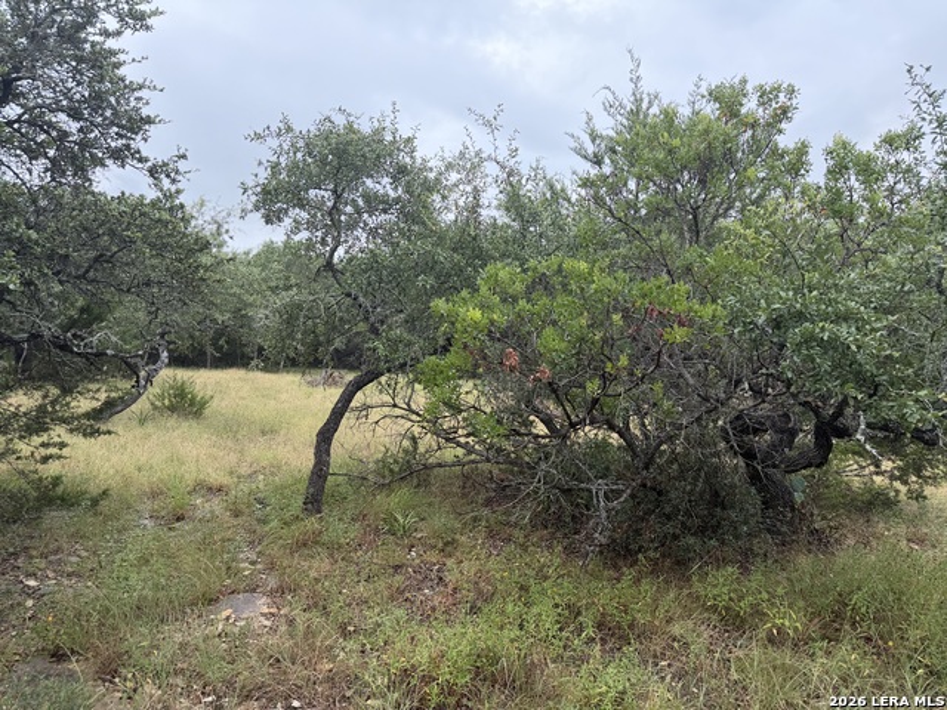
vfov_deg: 56.8
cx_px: 474
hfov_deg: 71.6
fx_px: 657
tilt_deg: -3.6
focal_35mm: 24
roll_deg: +0.0
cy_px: 355
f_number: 1.78
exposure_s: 1/1005
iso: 100
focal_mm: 6.76
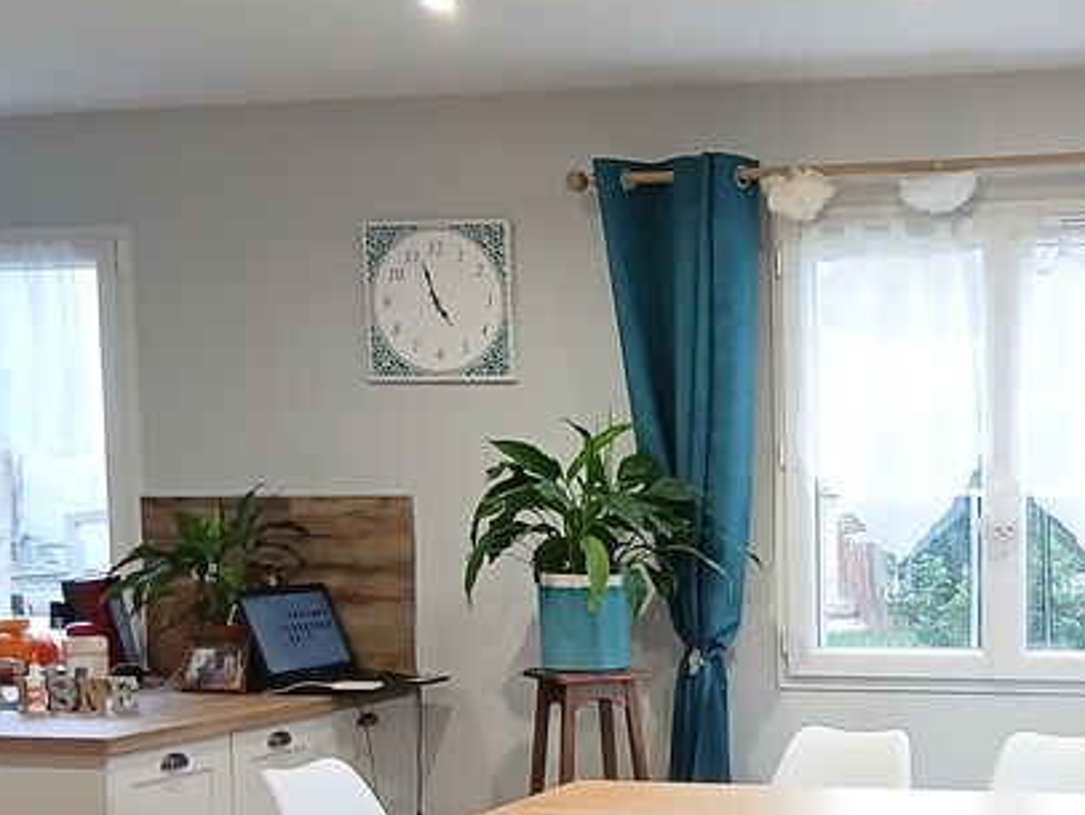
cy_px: 644
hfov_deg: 29.0
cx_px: 983
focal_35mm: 64
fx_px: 2007
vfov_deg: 22.7
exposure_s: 1/25
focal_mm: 3.98
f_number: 1.8
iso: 250
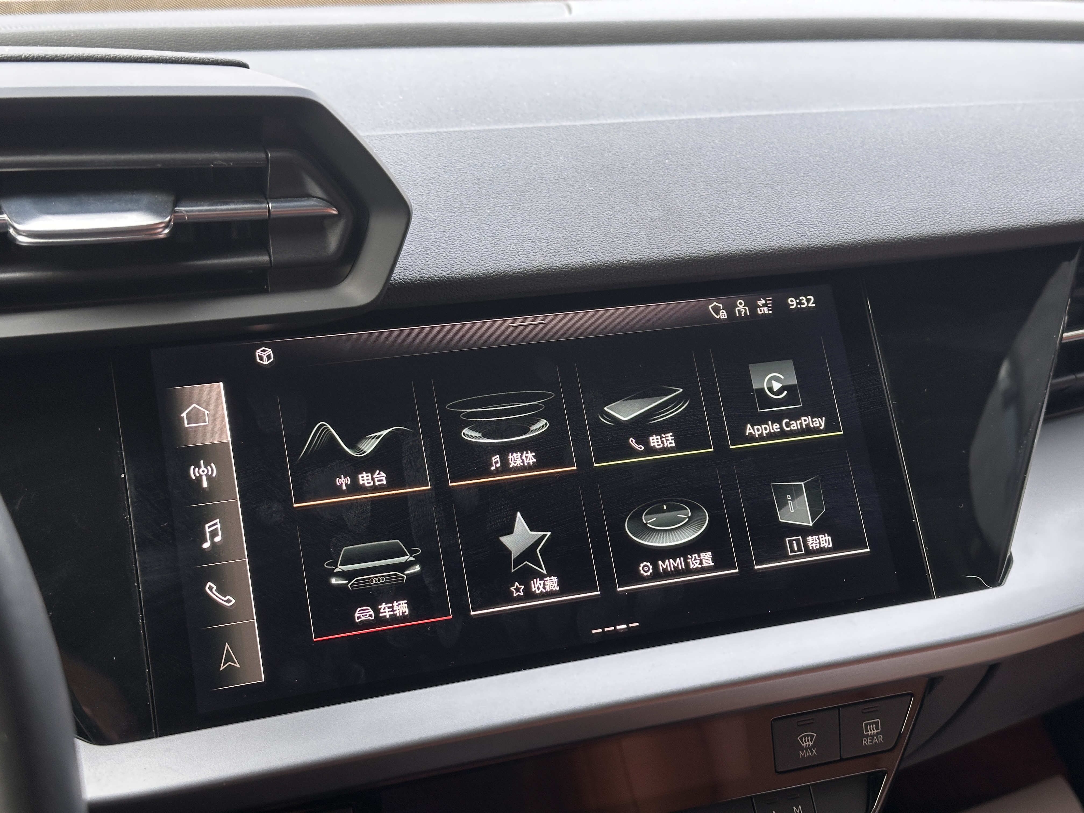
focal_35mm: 48
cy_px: 406
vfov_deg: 30.3
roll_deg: -0.5
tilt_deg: -18.6
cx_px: 542
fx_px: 1503
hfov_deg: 39.7
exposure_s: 1/65
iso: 80
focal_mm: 6.86
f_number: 1.78
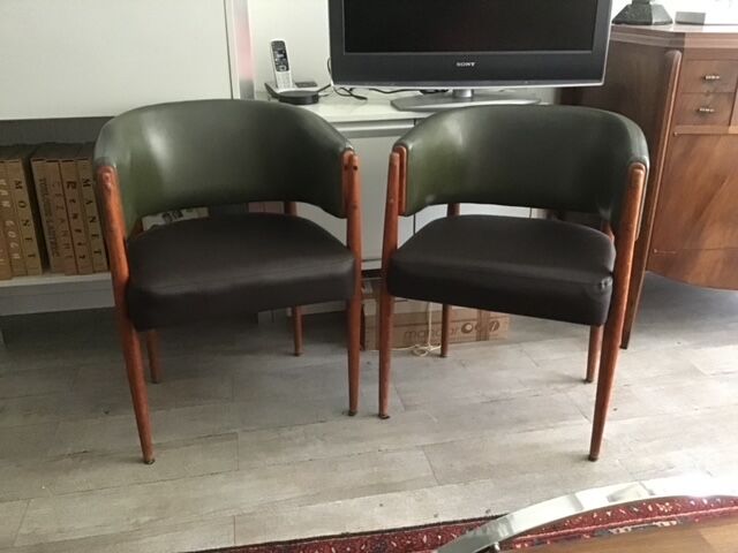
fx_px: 661
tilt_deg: -23.6
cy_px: 276
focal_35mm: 31
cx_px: 369
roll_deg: +0.4
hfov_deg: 58.4
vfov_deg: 45.4
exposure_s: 1/17
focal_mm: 3.3
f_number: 2.4
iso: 320
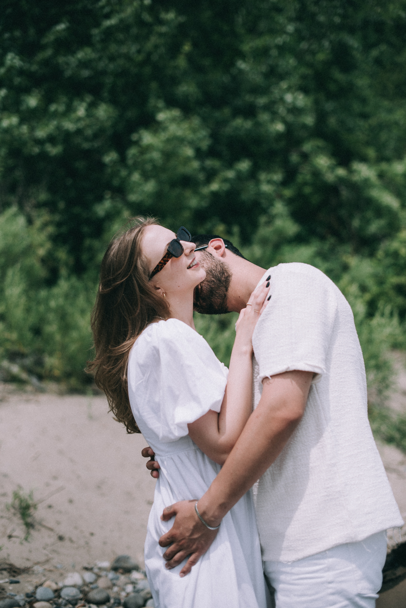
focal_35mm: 50
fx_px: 845
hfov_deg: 27.0
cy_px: 304
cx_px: 203
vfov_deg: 39.6
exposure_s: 1/4000
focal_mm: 50
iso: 100
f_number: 2.2
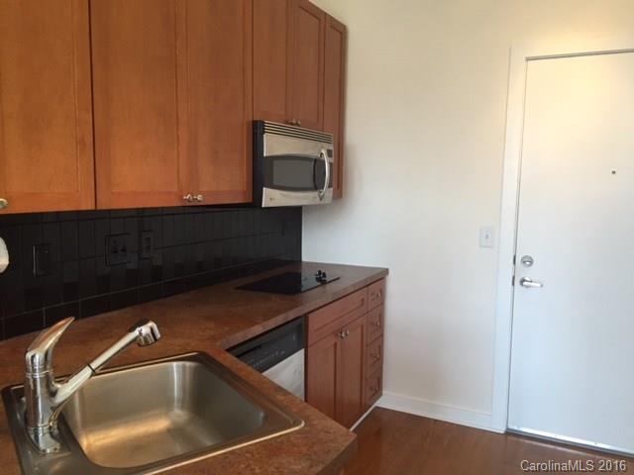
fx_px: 531
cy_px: 238
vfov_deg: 48.2
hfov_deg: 61.7
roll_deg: -0.5
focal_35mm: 29
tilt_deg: -6.8
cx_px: 317
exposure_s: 1/30
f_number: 2.2
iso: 50
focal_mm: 4.15
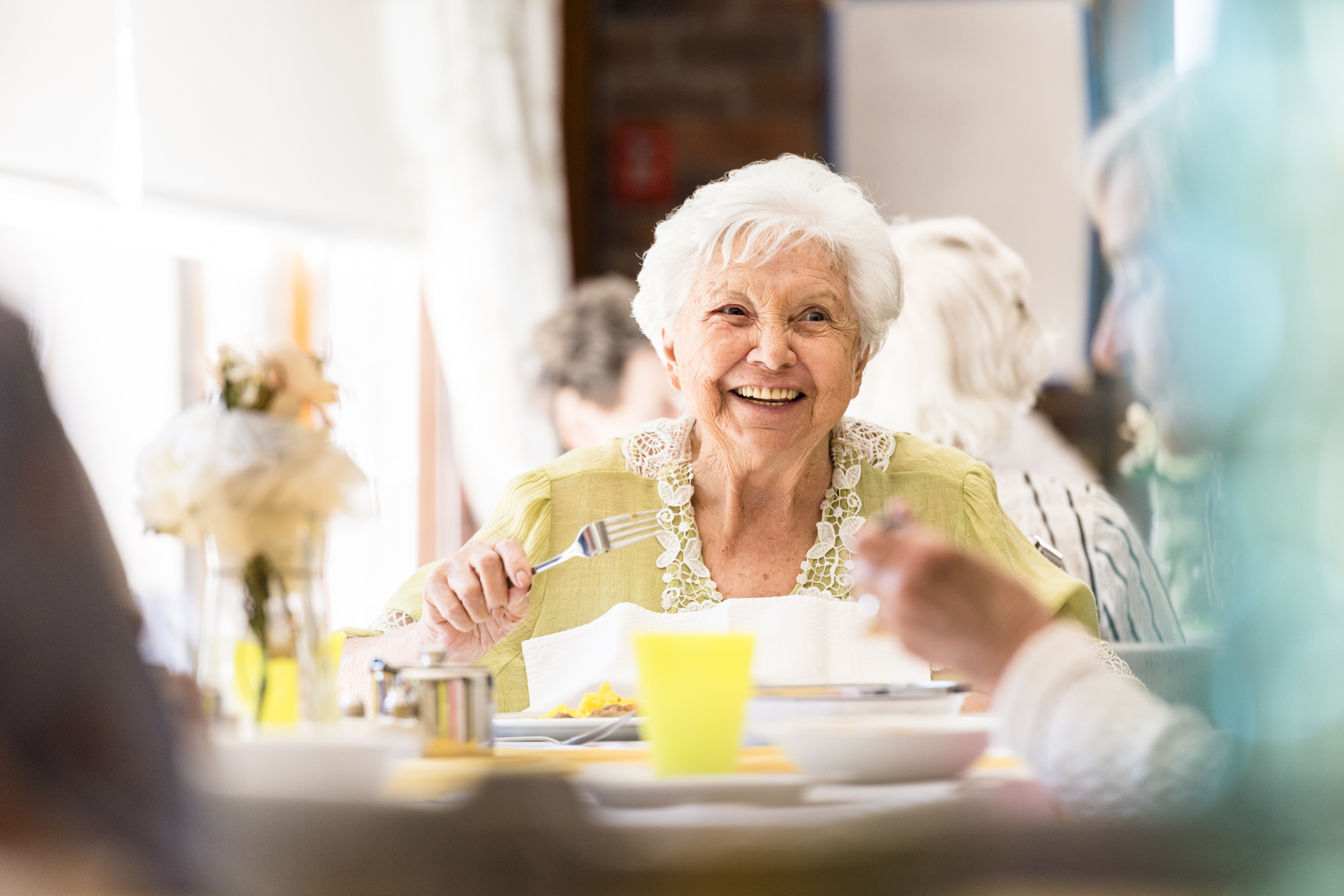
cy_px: 448
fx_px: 7468
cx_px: 672
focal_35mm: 200
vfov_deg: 6.9
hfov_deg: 10.3
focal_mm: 200
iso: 1000
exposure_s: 1/320
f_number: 4
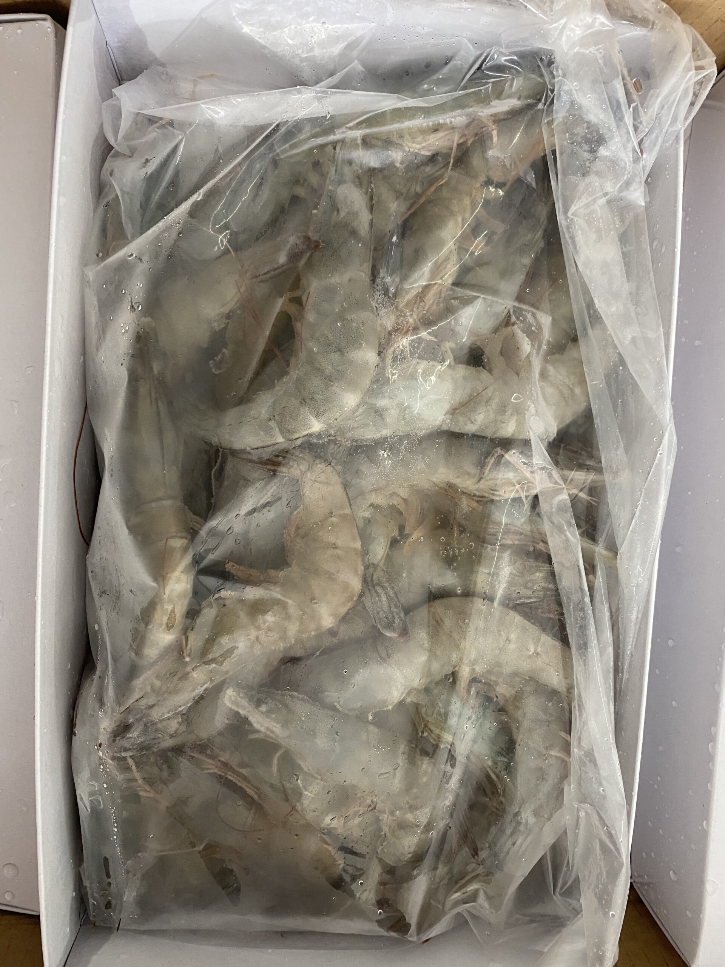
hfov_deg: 53.1
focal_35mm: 26
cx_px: 362
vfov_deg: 67.3
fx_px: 726
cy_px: 484
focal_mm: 4.25
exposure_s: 1/50
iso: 200
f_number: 1.8
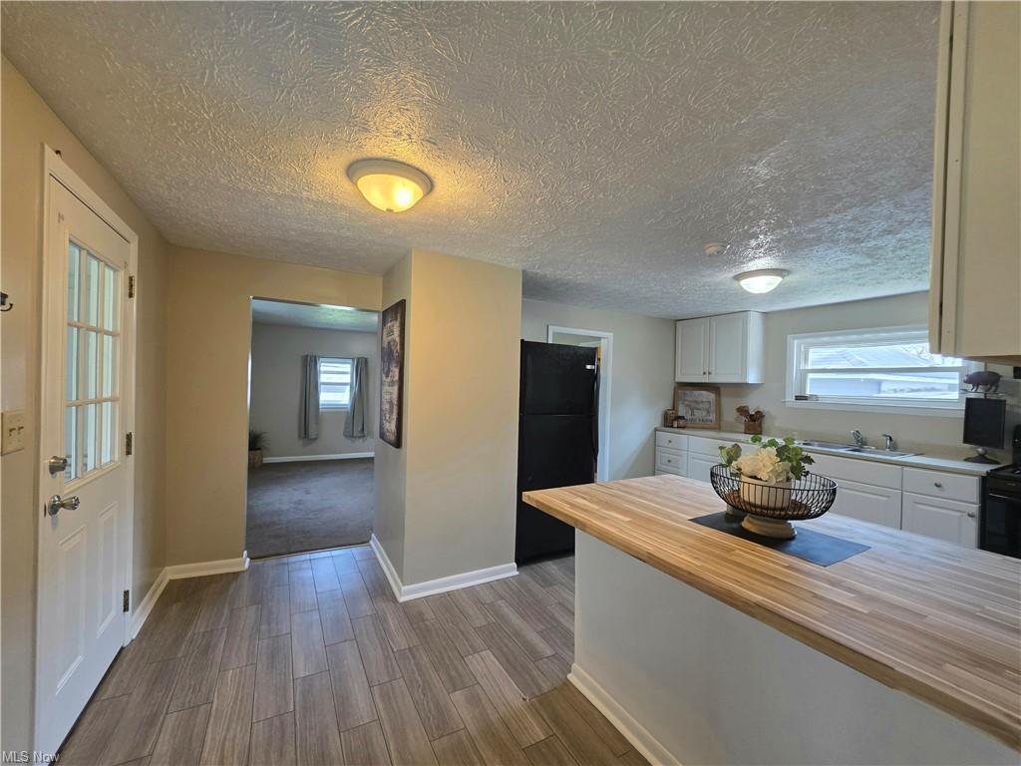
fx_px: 383
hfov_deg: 106.2
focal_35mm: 13
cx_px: 510
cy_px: 383
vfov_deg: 89.9
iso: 200
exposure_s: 1/120
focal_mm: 2.2
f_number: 1.9
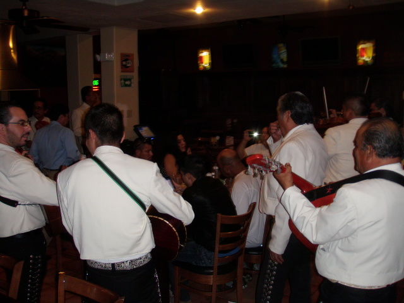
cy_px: 152
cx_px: 202
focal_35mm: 38
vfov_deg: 37.7
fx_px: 443
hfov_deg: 49.0
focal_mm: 6.7
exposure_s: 1/30
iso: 125
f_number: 3.5
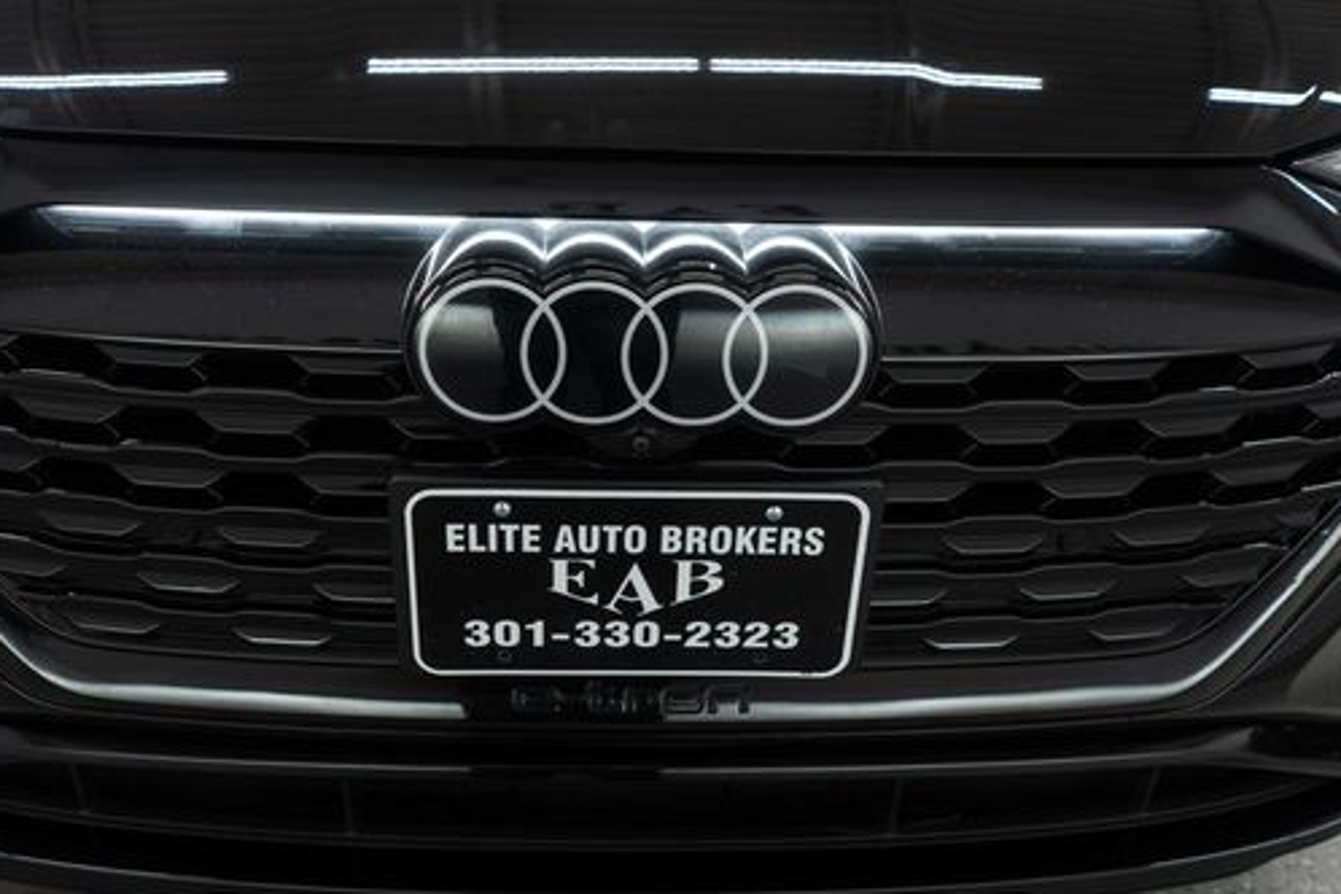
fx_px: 1341
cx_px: 633
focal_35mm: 36
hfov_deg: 53.1
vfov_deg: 36.9
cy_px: 435
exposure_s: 1/40
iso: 160
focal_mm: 28
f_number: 3.2
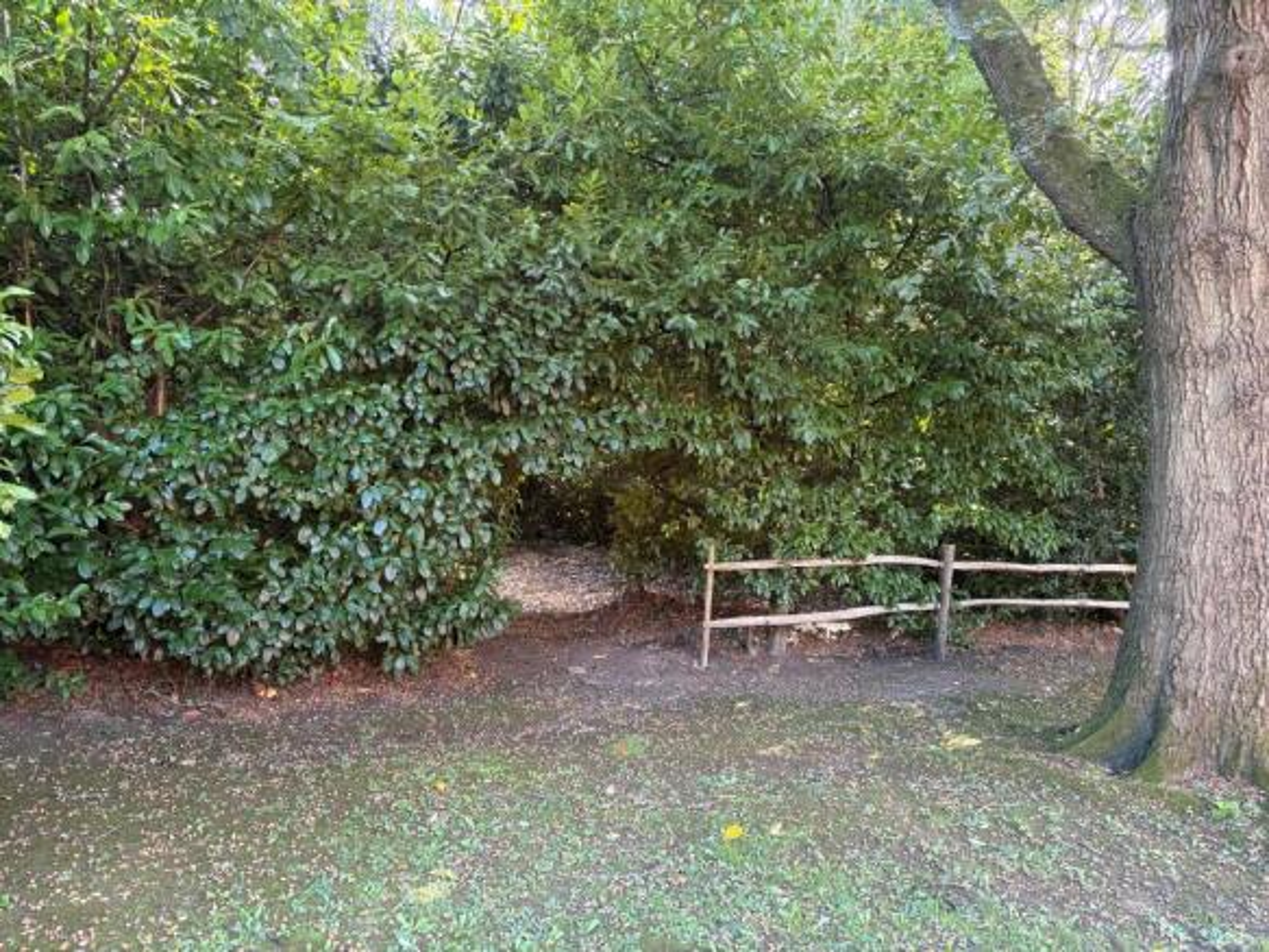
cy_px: 476
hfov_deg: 67.3
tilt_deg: -2.4
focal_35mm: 26
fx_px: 953
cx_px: 634
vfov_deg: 53.0
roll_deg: +0.5
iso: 200
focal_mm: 5.96
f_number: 1.6
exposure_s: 1/60
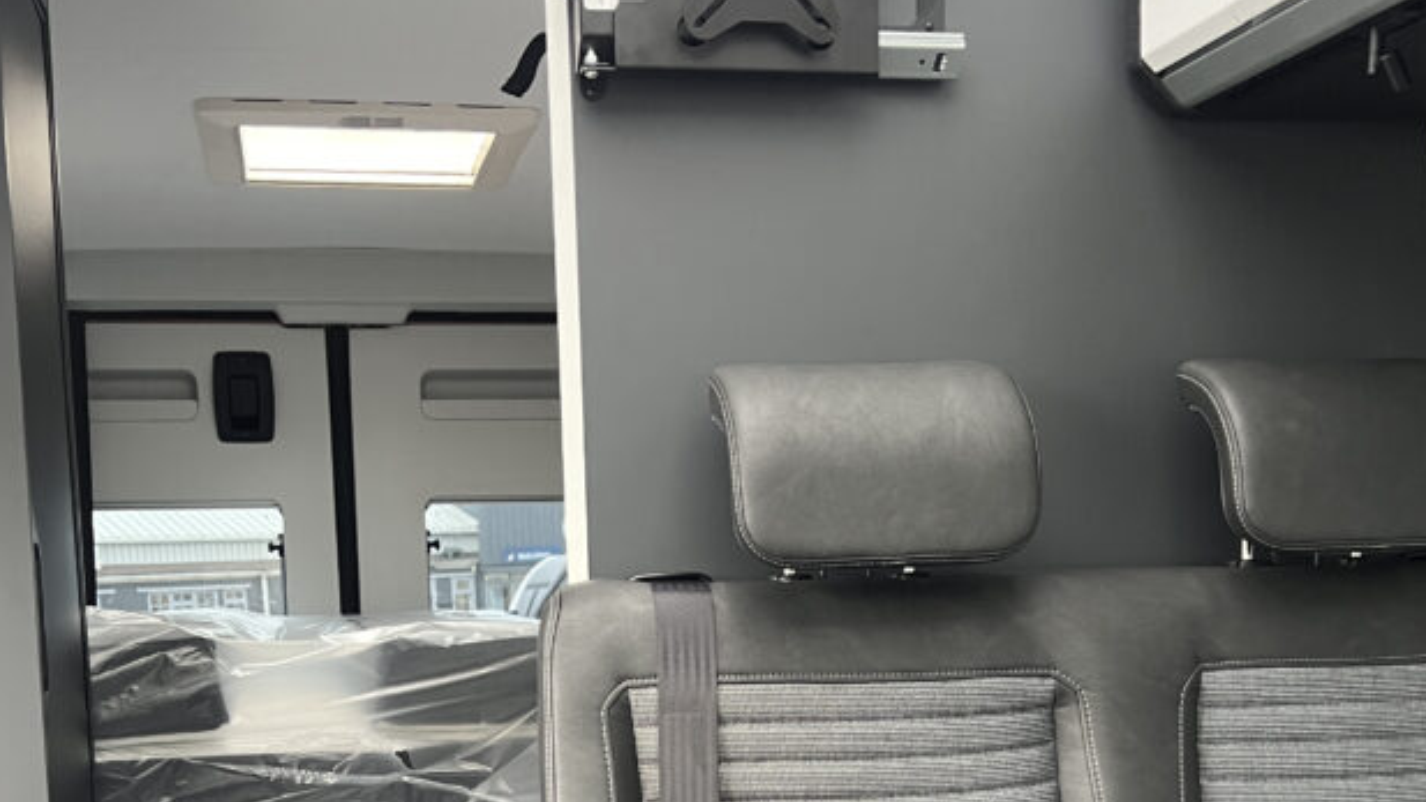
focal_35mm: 47
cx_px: 638
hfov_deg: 43.7
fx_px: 1777
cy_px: 765
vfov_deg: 24.5
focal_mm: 5.7
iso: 200
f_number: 1.5
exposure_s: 1/60
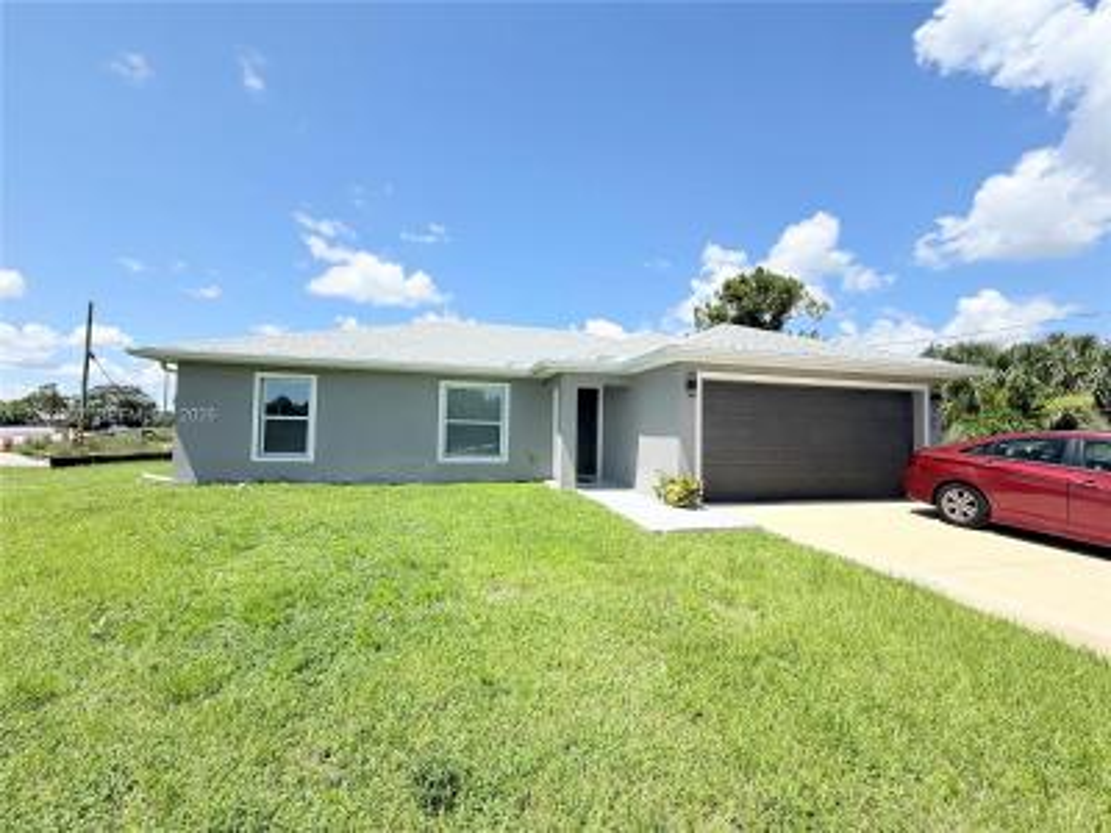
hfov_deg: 102.1
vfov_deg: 85.7
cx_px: 556
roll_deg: -0.3
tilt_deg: +2.5
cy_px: 416
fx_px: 449
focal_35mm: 14
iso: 20
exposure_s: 1/901
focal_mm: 2.22
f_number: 2.2
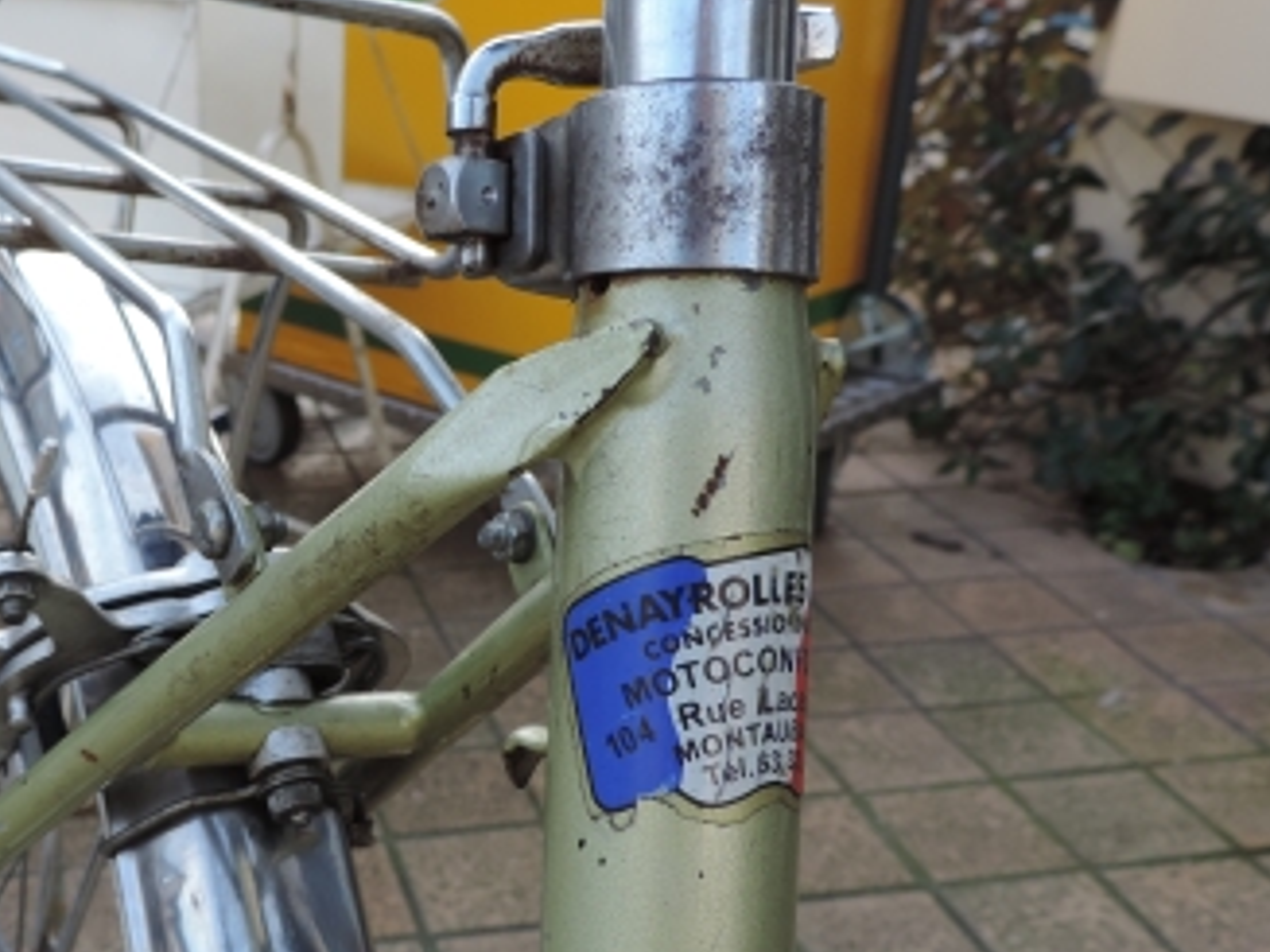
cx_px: 307
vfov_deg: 32.8
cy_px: 532
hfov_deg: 41.6
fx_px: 1614
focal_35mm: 44
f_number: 3
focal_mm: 4.3
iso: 80
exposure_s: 1/160
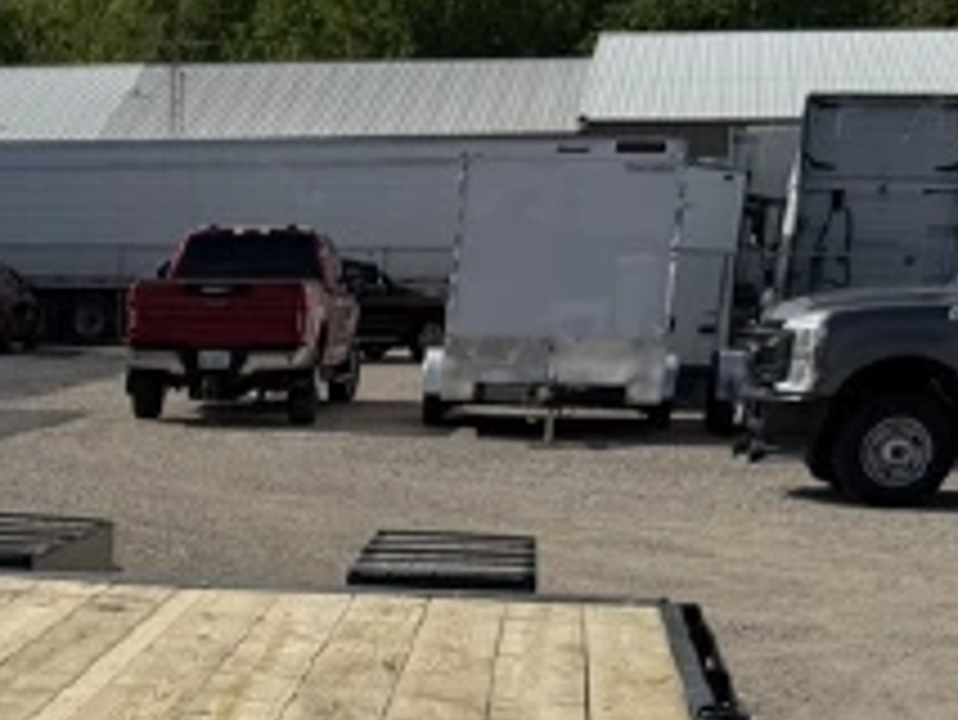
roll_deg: +0.3
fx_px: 2492
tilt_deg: -17.6
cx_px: -63
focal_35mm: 90
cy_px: 1017
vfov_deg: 15.4
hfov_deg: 20.8
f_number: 1.78
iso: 80
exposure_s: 1/14286
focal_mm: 6.76
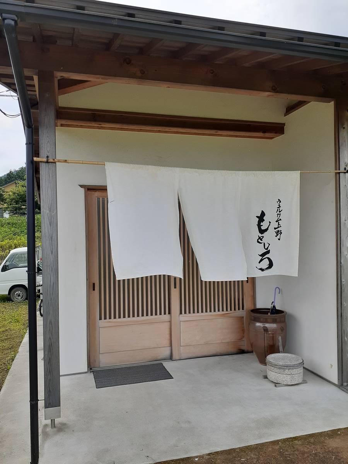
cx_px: 174
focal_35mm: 27
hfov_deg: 51.4
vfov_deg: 65.3
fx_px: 362
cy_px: 232
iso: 100
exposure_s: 1/1098
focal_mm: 3.6
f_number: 1.9
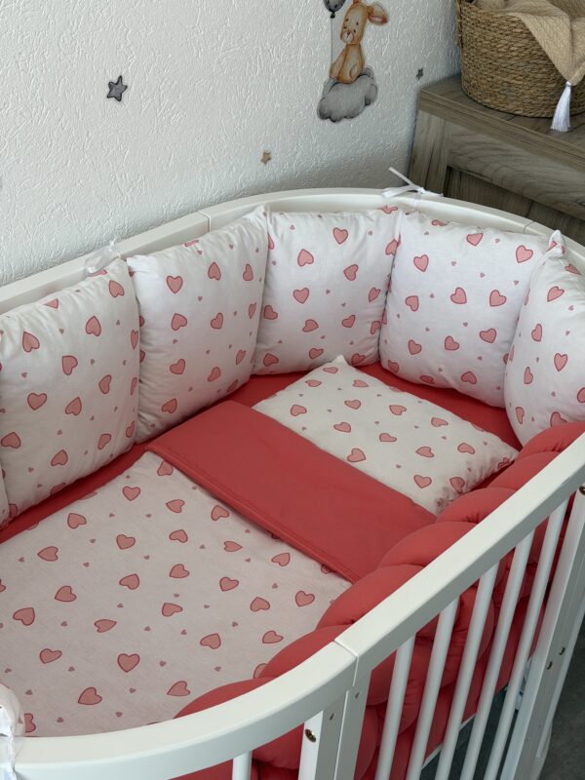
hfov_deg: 30.3
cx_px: 292
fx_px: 1082
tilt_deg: -35.4
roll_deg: -4.7
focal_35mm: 48
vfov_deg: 39.7
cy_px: 390
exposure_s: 1/309
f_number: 1.78
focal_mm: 6.76
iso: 64
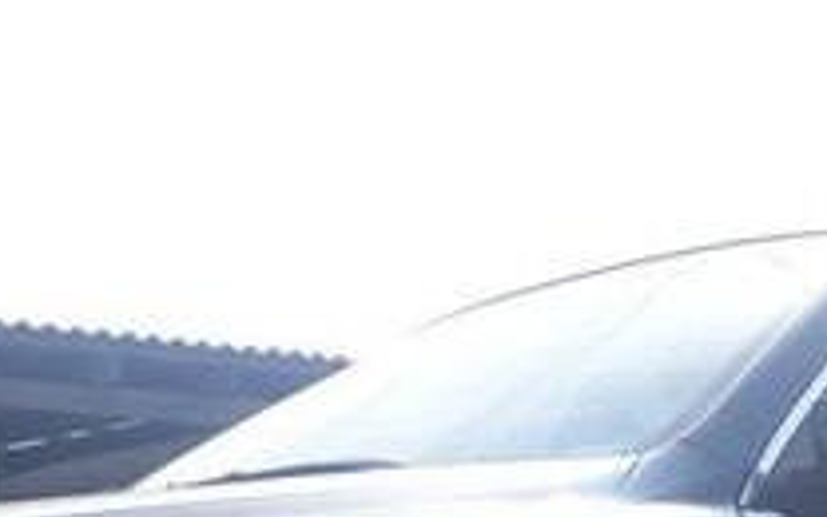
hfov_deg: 22.8
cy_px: 821
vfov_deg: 13.4
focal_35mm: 91
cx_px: 461
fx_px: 2051
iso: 40
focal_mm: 3.6
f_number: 1.9
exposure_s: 1/1117
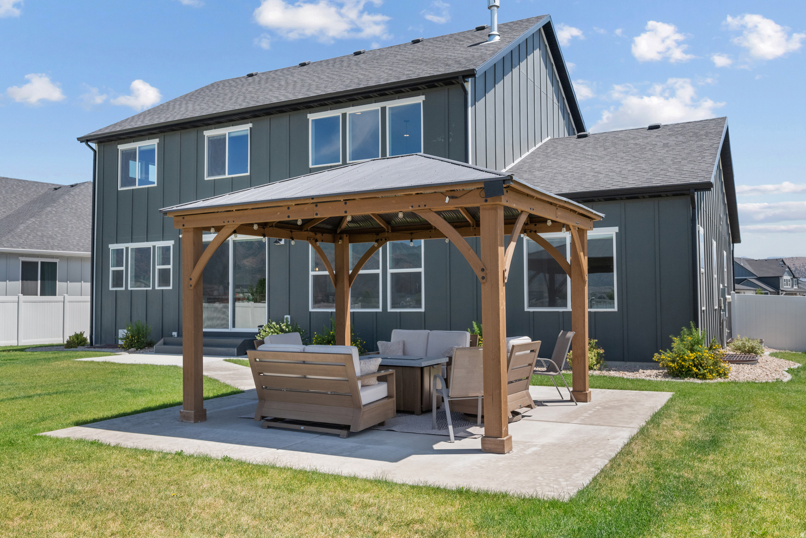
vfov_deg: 43.6
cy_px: 269
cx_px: 403
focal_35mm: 30
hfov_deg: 61.9
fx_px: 672
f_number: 8
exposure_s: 1/800
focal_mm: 30
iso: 1600
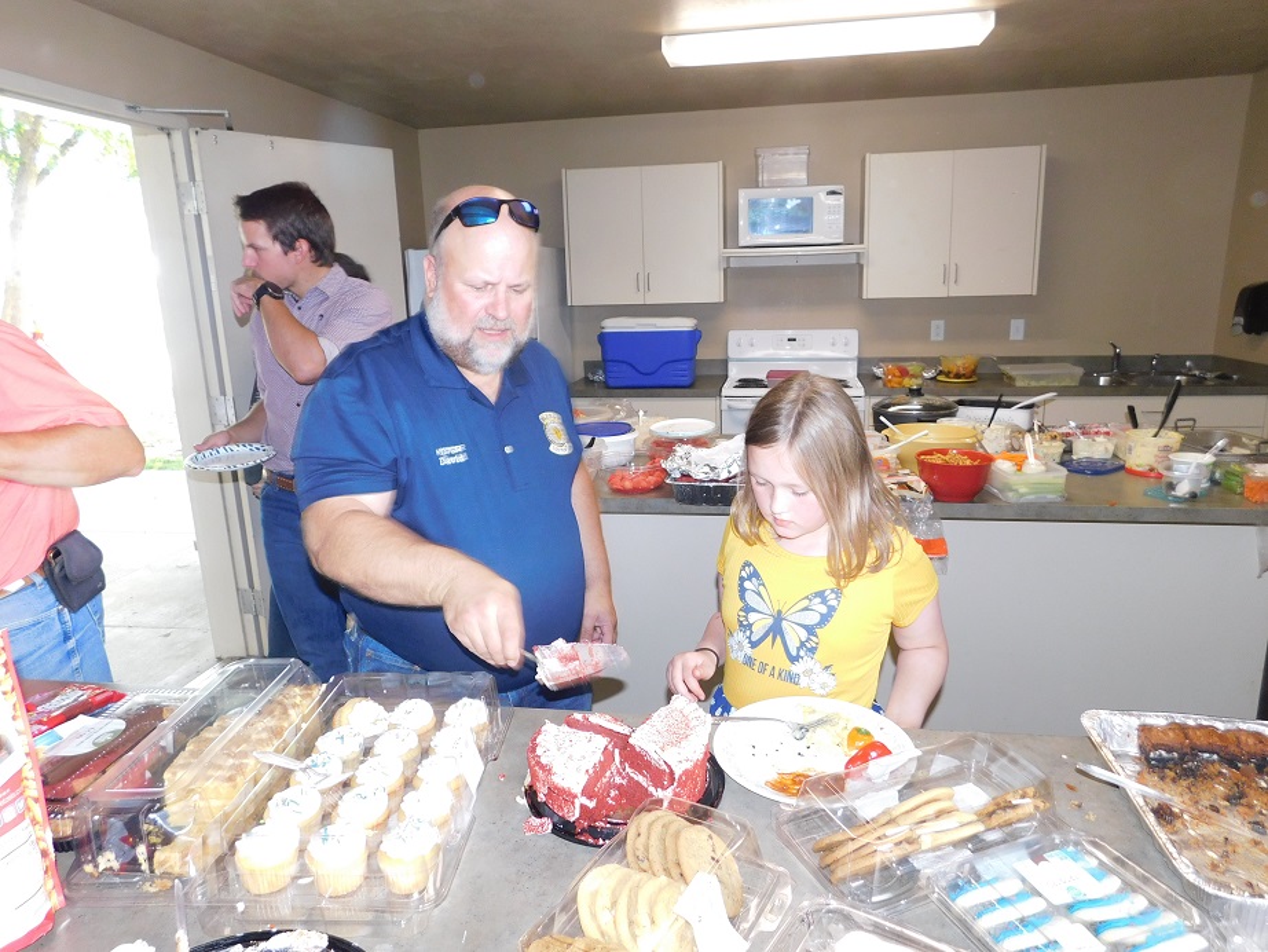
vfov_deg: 58.9
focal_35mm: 23
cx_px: 634
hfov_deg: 73.9
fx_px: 843
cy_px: 476
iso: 200
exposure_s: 1/30
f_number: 3
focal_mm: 4
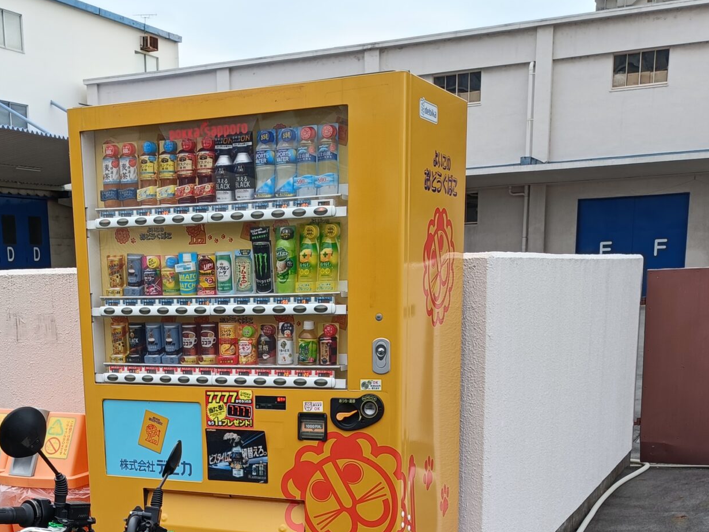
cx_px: 219
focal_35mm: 52
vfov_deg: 26.7
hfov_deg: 36.3
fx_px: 1065
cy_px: 519
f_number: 1.7
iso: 50
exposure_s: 1/136
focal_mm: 4.7
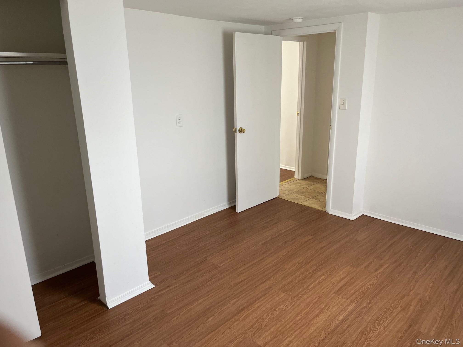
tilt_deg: -16.2
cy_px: 174
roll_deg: +1.1
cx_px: 232
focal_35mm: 26
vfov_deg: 53.1
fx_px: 348
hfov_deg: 67.3
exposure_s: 1/121
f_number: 1.6
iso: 125
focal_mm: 5.1
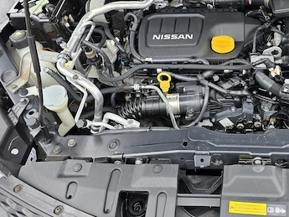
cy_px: 56
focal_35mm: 40
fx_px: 334
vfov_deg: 35.2
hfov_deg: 44.9
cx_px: 223
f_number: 1.7
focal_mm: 6.3
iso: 64
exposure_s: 1/180
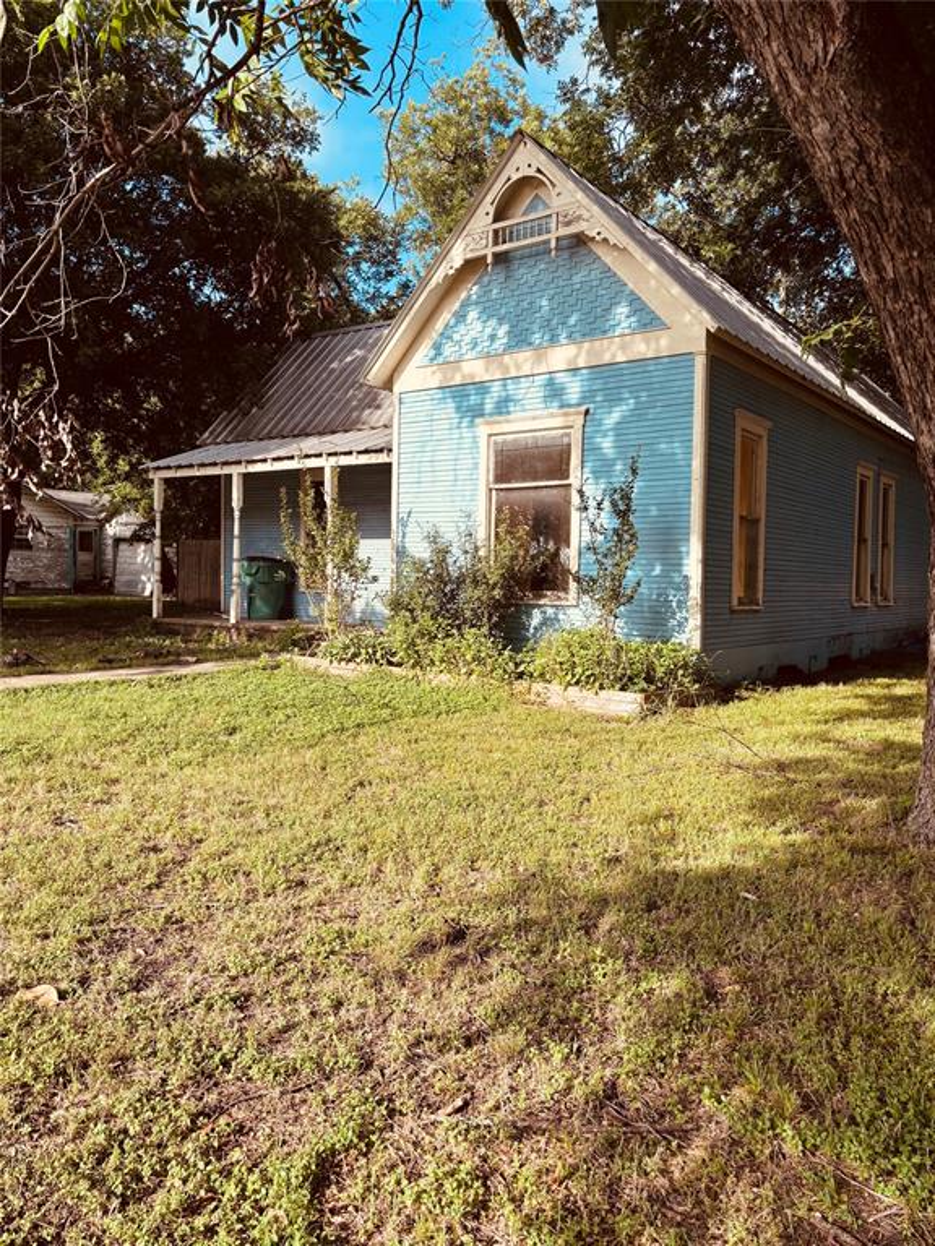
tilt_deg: -4.2
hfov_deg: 53.1
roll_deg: -2.3
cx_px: 468
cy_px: 623
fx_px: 936
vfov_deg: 67.3
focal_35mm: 26
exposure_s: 1/1567
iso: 50
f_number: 1.6
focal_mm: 5.96
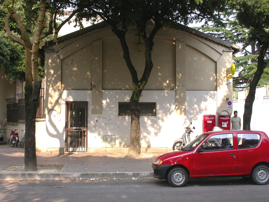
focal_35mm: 52
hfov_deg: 36.8
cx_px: 133
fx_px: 404
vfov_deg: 28.0
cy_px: 102
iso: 100
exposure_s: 1/232
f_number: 5.2
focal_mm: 10.7
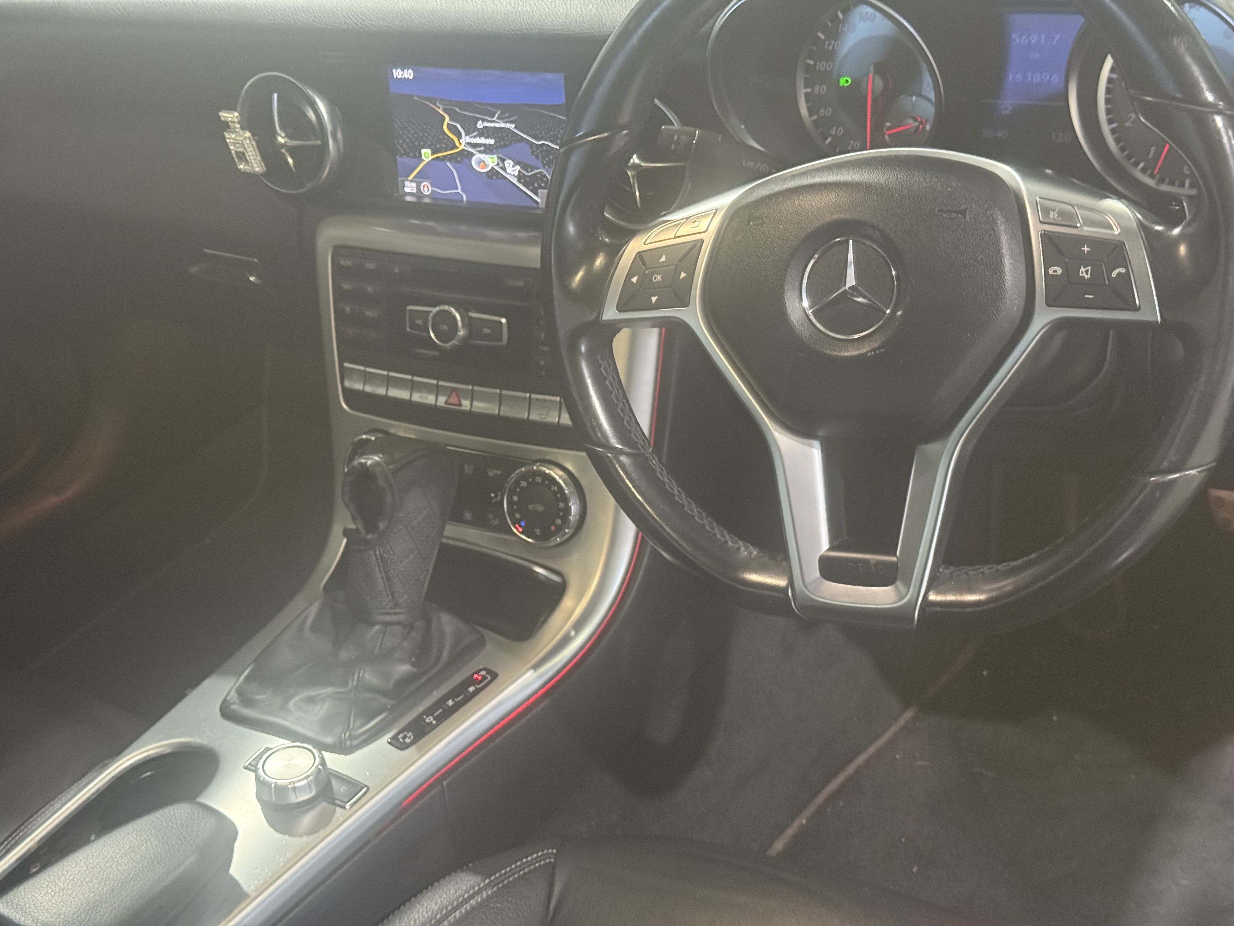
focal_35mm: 48
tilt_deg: -30.0
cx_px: 617
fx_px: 1711
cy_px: 463
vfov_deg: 30.3
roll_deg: +10.0
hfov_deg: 39.7
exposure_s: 1/25
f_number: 1.78
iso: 500
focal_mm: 6.76
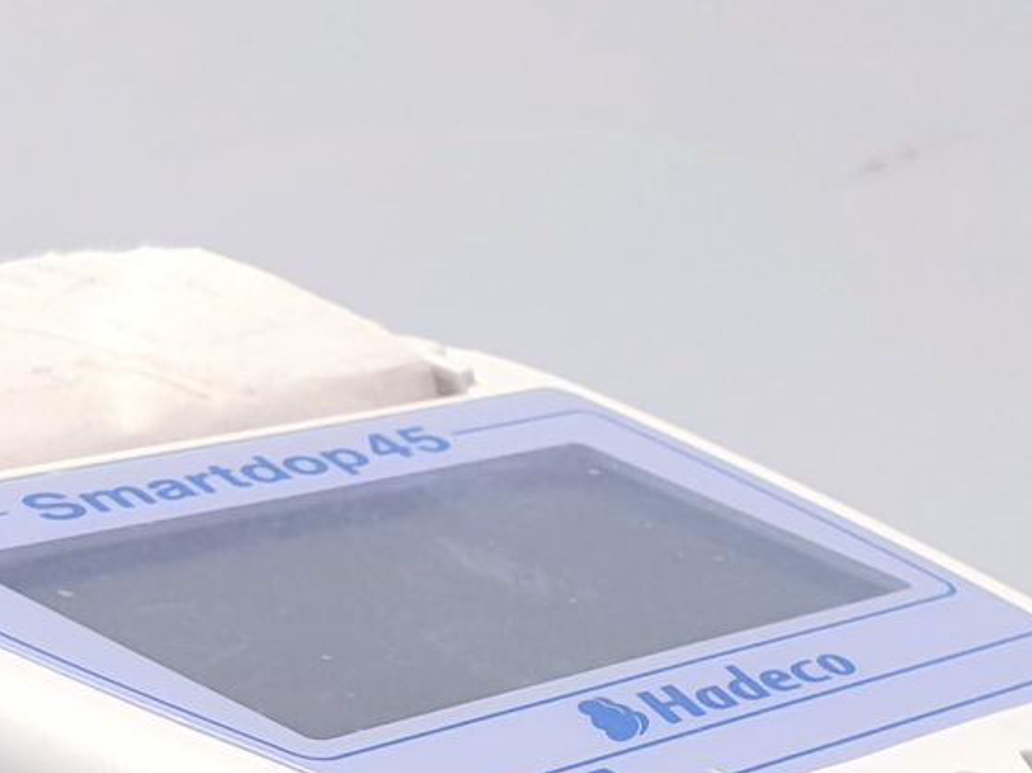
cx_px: 608
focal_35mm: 120
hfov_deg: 16.4
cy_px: 758
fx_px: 3577
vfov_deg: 12.2
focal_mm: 4.3
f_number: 2.4
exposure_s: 1/50
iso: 64
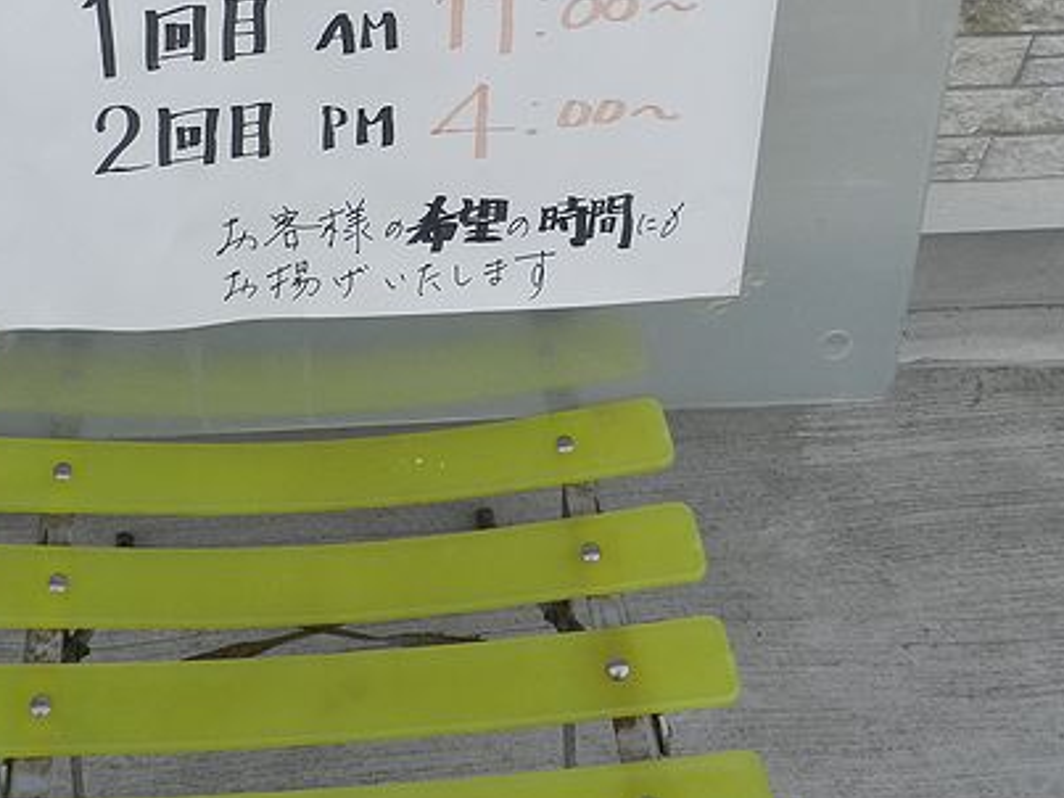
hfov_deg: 46.0
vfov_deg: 34.6
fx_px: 1229
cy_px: 133
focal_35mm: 40
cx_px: 341
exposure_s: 1/640
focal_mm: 4
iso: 160
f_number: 4
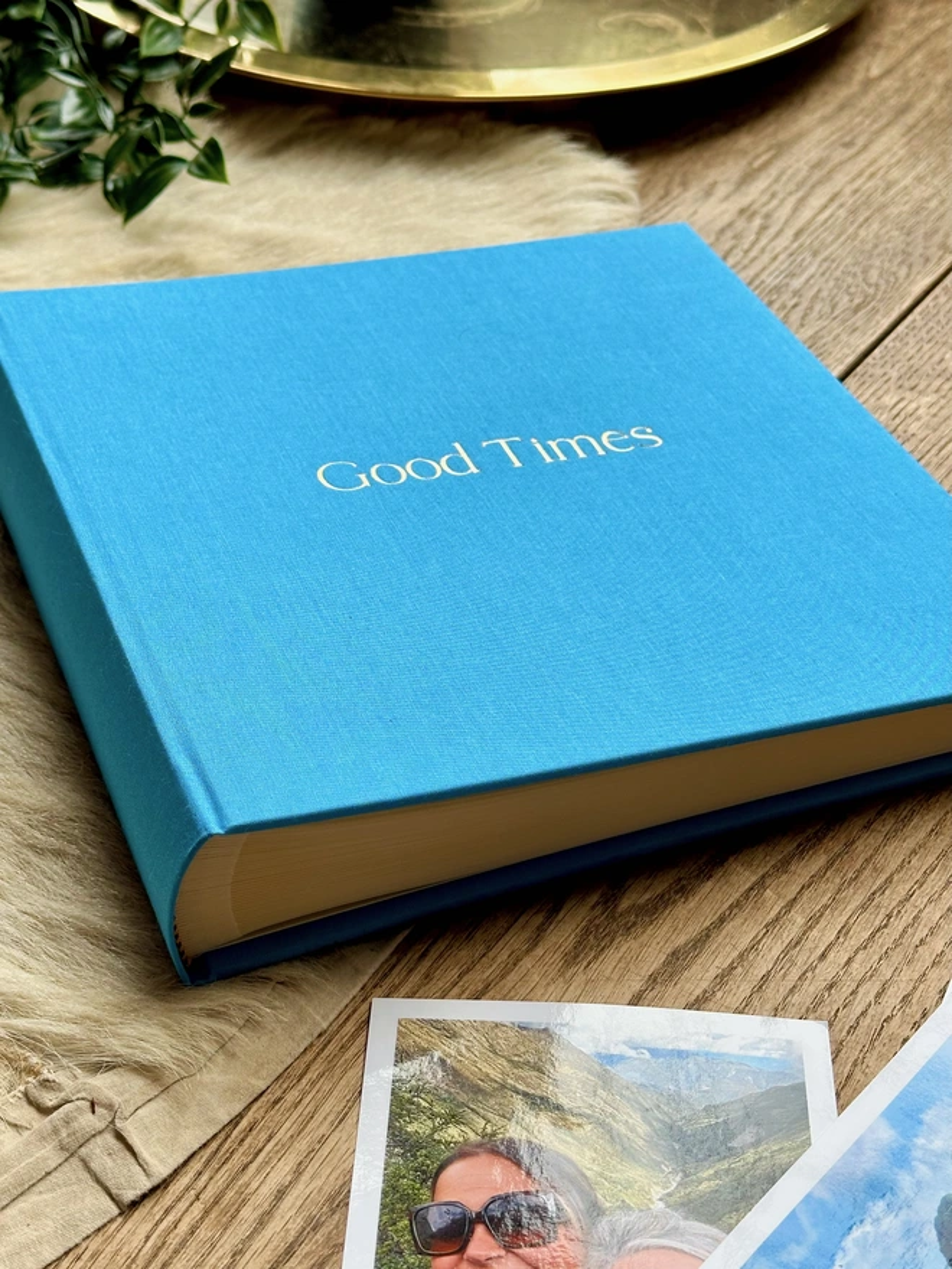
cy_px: 634
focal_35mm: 48
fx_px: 1760
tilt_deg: -38.0
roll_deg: -1.0
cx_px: 476
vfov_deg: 39.7
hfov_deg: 30.3
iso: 64
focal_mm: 6.86
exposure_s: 1/159
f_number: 1.78
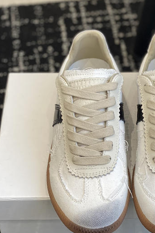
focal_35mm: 91
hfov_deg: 14.9
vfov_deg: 22.4
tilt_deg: -46.8
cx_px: 135
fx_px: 588
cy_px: 112
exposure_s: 1/122
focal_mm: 6
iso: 40
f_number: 2
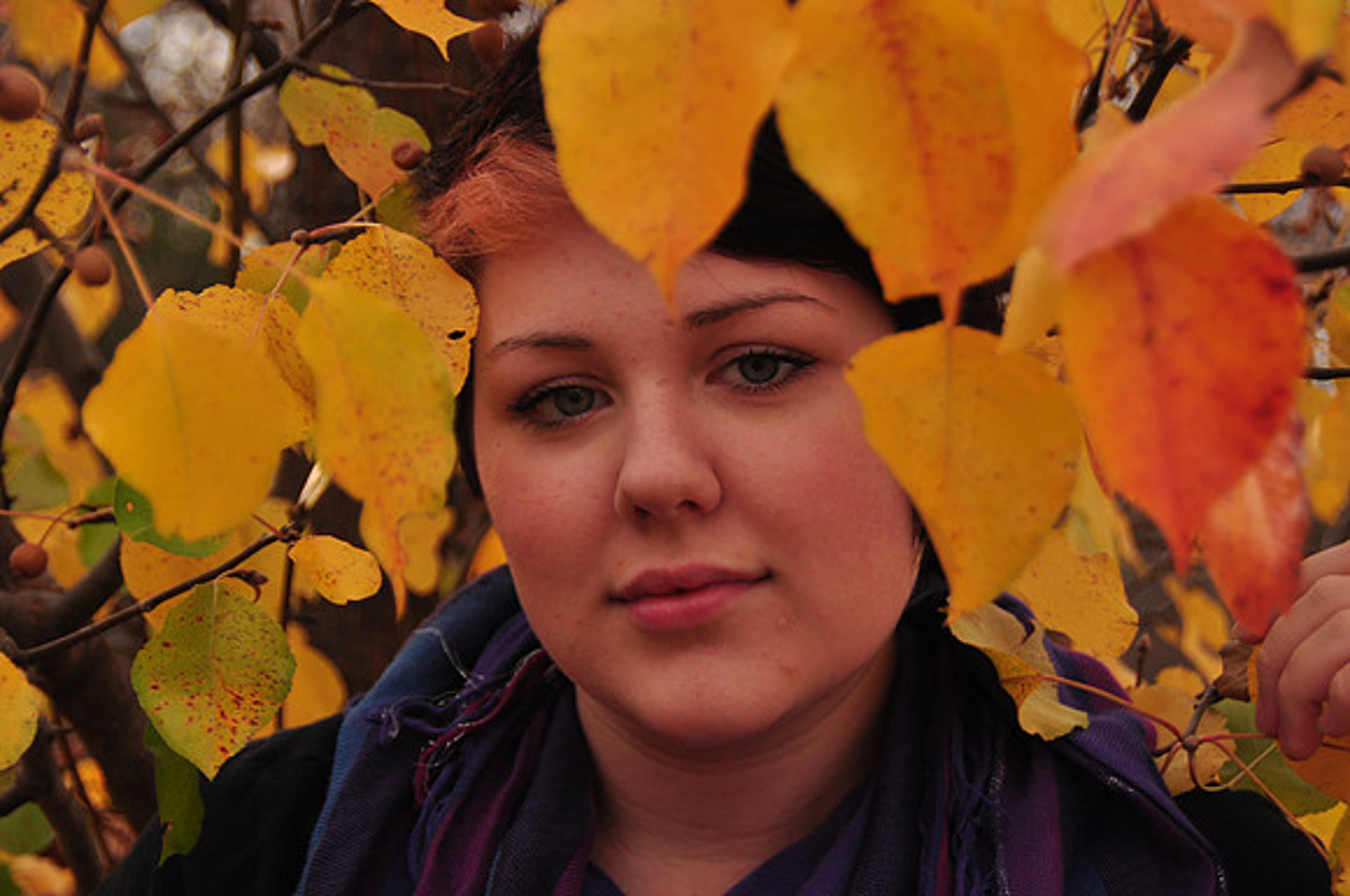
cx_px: 675
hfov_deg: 19.0
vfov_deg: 12.6
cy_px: 448
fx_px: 4044
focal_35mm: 108
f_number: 5.3
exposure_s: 1/320
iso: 400
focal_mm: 72
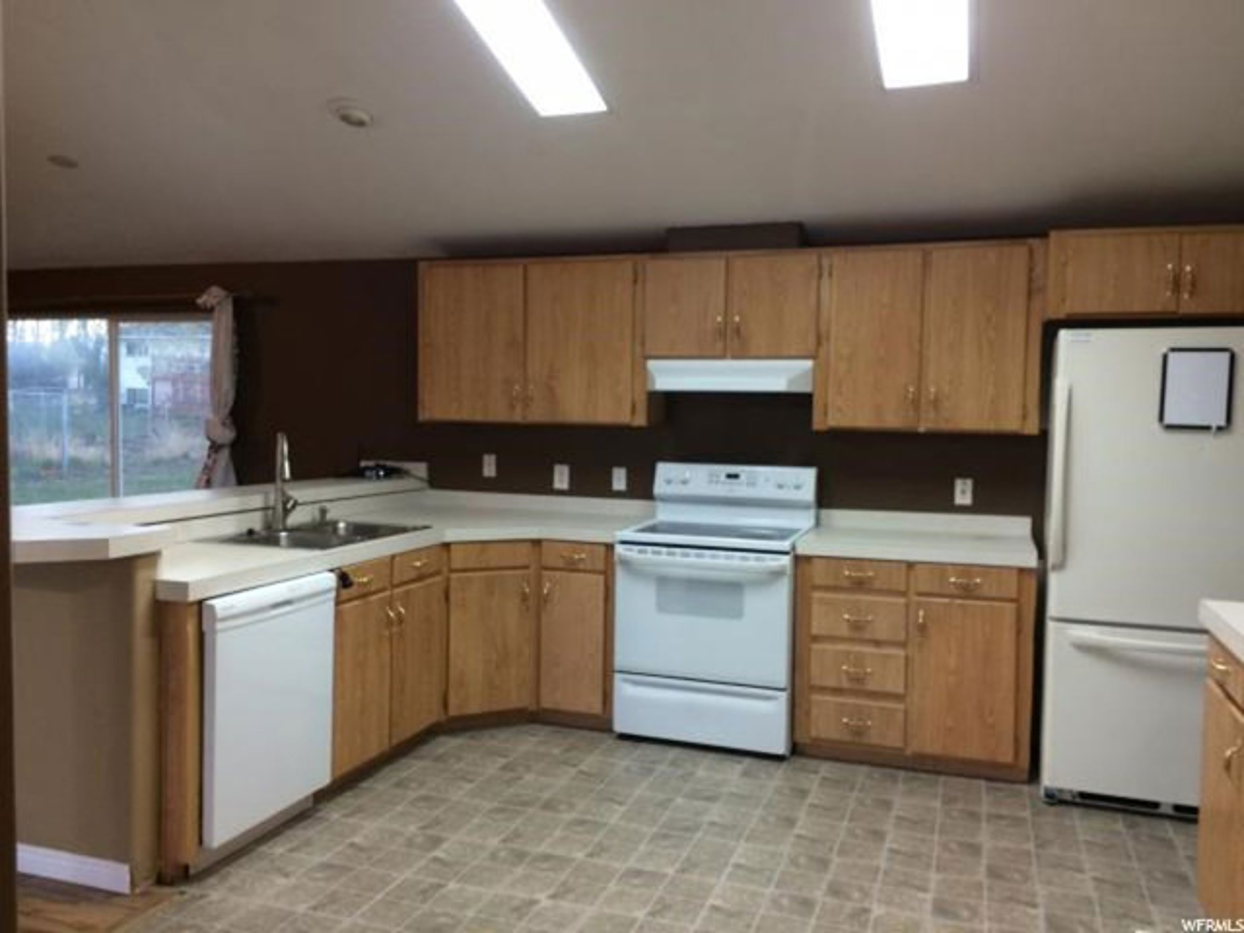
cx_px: 622
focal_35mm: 29
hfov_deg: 61.7
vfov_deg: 48.2
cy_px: 466
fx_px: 1042
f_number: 2.2
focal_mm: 4.15
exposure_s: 1/30
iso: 125
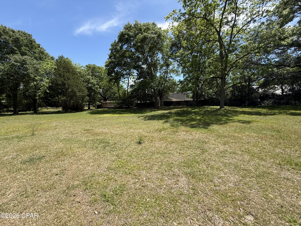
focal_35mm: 14
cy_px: 113
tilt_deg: -4.3
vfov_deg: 85.7
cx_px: 150
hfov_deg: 102.1
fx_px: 122
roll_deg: +0.0
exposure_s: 1/888
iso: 50
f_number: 2.2
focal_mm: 2.22
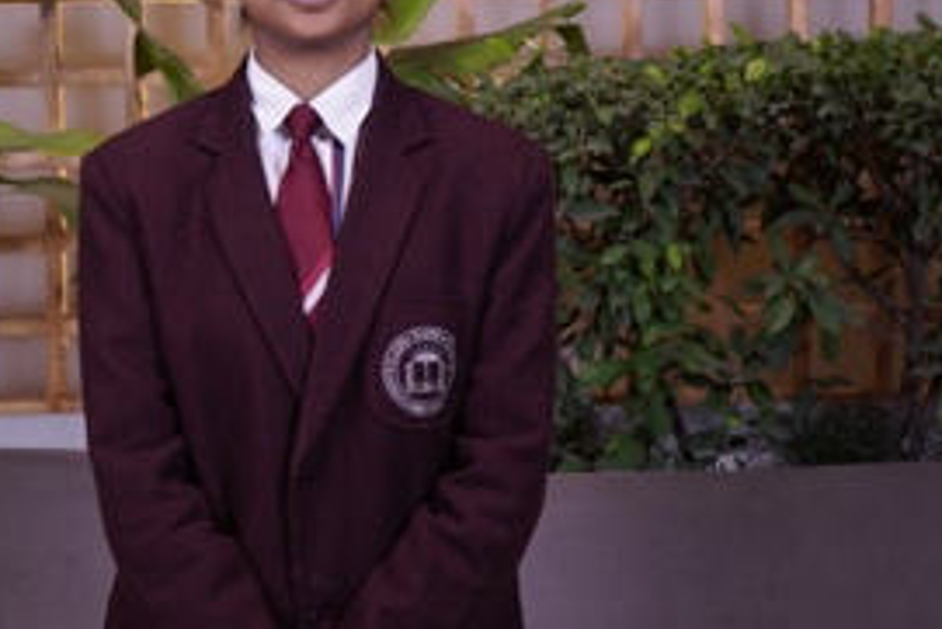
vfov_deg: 16.8
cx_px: 316
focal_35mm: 81
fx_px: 2121
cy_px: 148
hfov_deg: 24.9
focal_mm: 33
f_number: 5
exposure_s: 1/125
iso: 640
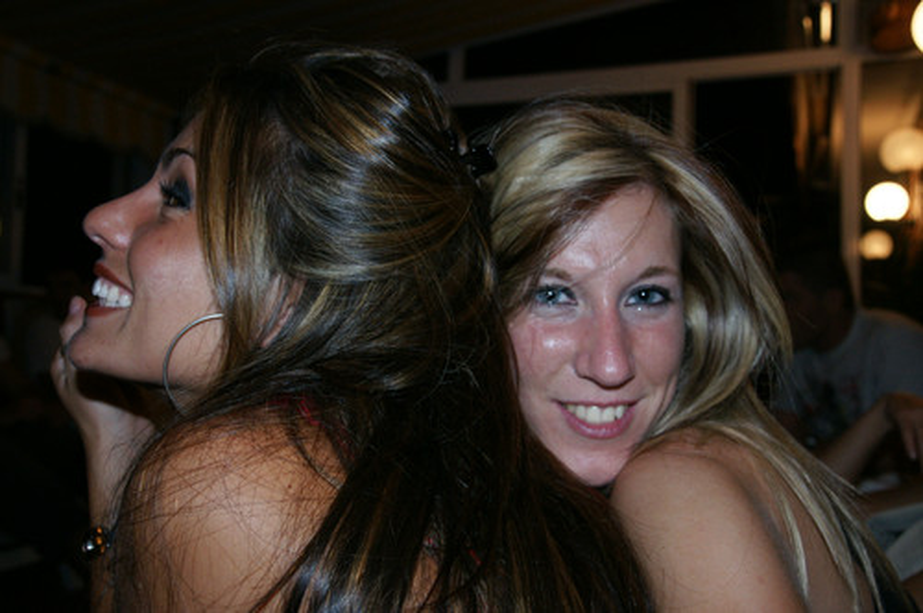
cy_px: 306
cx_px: 462
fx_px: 922
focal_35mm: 36
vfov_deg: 36.8
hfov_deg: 53.2
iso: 800
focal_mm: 24
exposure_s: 1/60
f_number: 5.6
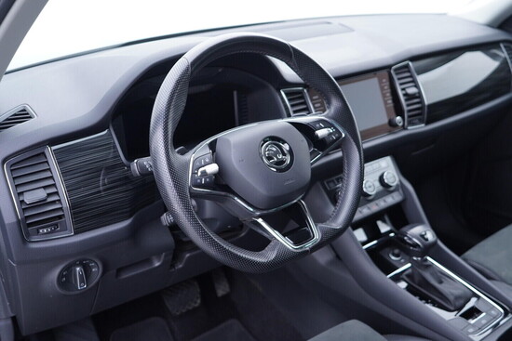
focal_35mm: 36
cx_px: 256
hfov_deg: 53.1
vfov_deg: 36.9
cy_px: 170
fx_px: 512
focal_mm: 24
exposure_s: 1/40
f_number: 2.8
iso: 320
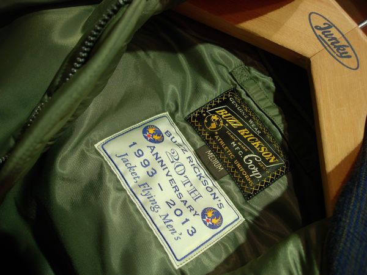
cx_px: 184
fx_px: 403
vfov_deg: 37.7
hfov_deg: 49.0
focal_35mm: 38
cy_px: 138
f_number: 2.8
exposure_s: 1/6.3
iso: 64
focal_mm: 7.8
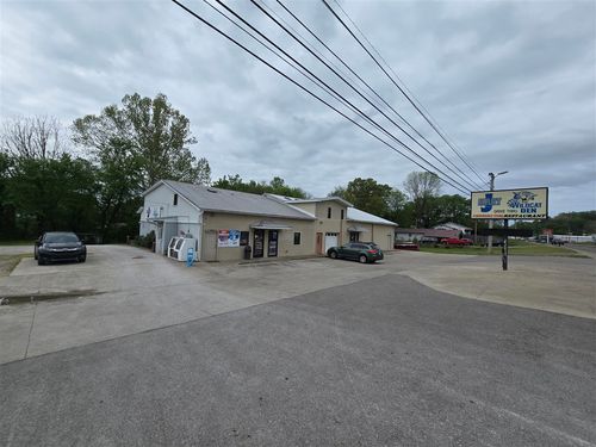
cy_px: 224
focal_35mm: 13
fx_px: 224
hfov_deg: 106.2
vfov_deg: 89.9
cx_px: 298
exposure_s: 1/3109
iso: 50
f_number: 2.2
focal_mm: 2.2
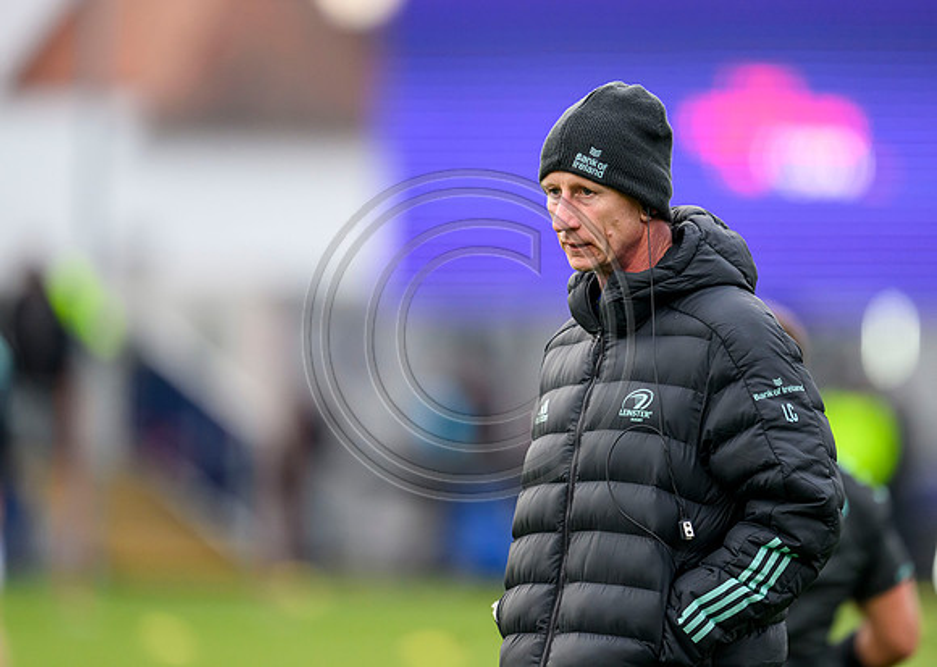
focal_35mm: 648
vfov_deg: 2.2
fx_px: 17218
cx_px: 554
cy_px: 298
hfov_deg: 3.1
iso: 2500
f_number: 4
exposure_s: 1/1250
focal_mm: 560
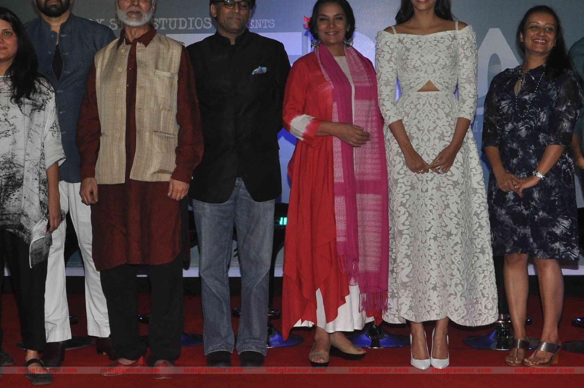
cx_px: 295
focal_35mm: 75
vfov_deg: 18.1
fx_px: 1215
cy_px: 131
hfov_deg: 27.0
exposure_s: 1/160
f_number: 10
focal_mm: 32
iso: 800
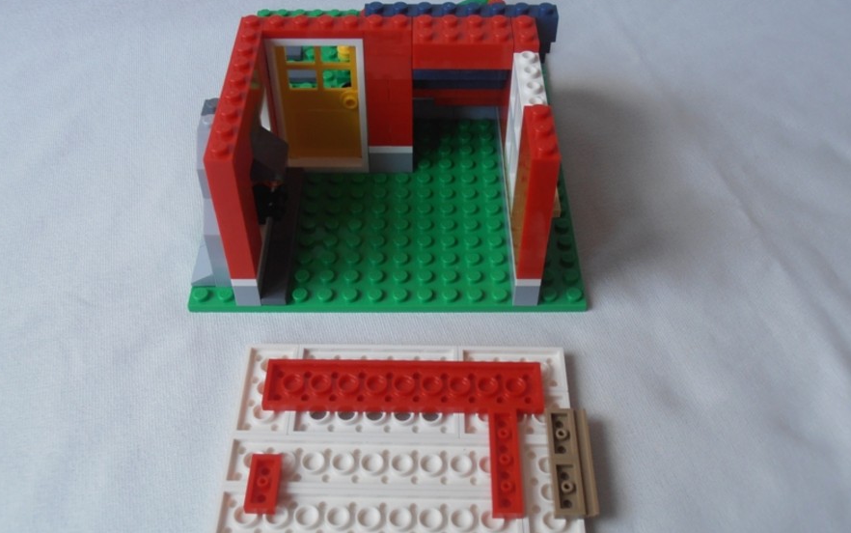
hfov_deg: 49.3
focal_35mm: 40
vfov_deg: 32.0
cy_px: 257
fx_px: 928
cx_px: 426
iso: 80
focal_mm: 6.61
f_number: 3.9
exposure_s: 1/100
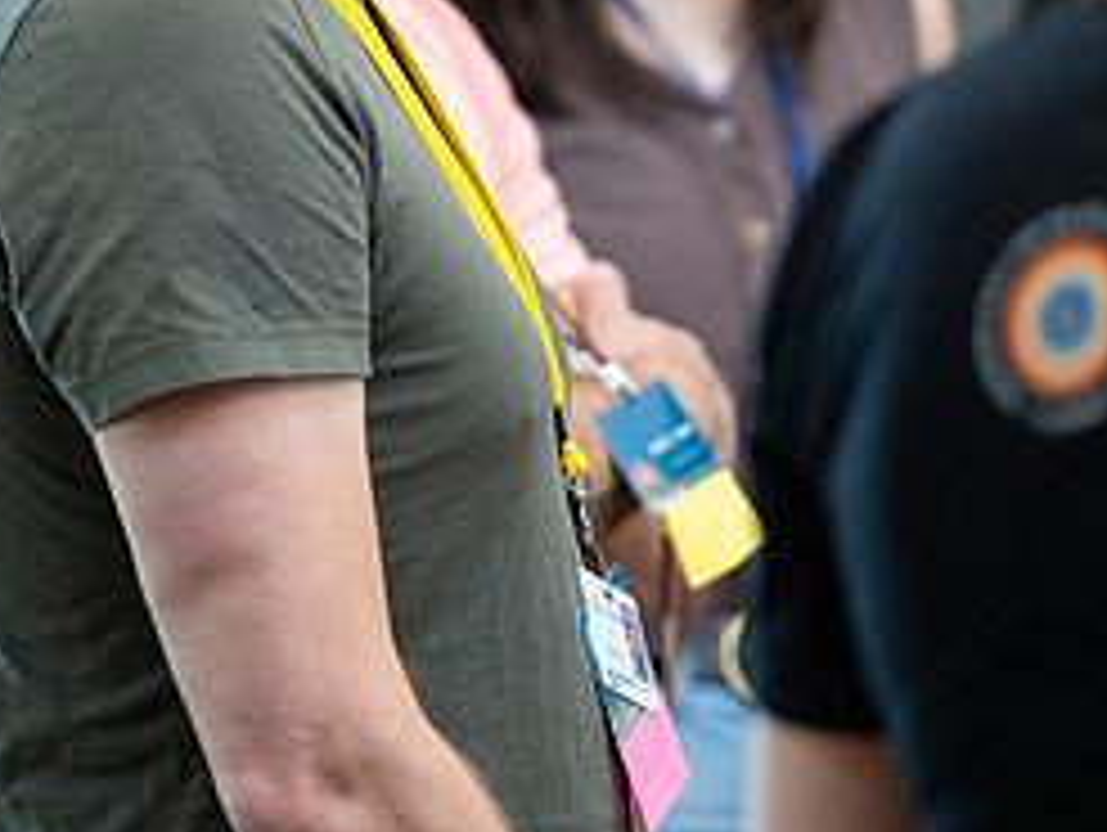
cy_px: 135
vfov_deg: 4.0
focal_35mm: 369
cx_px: 459
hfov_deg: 5.4
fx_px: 11812
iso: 1600
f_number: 2.8
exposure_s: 1/125
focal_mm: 140
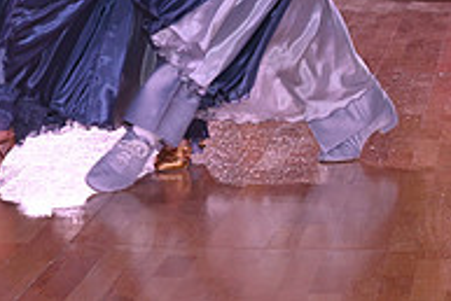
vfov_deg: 6.0
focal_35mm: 225
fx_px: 2821
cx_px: 276
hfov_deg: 9.1
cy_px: -148
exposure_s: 1/200
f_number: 6.3
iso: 1250
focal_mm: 75
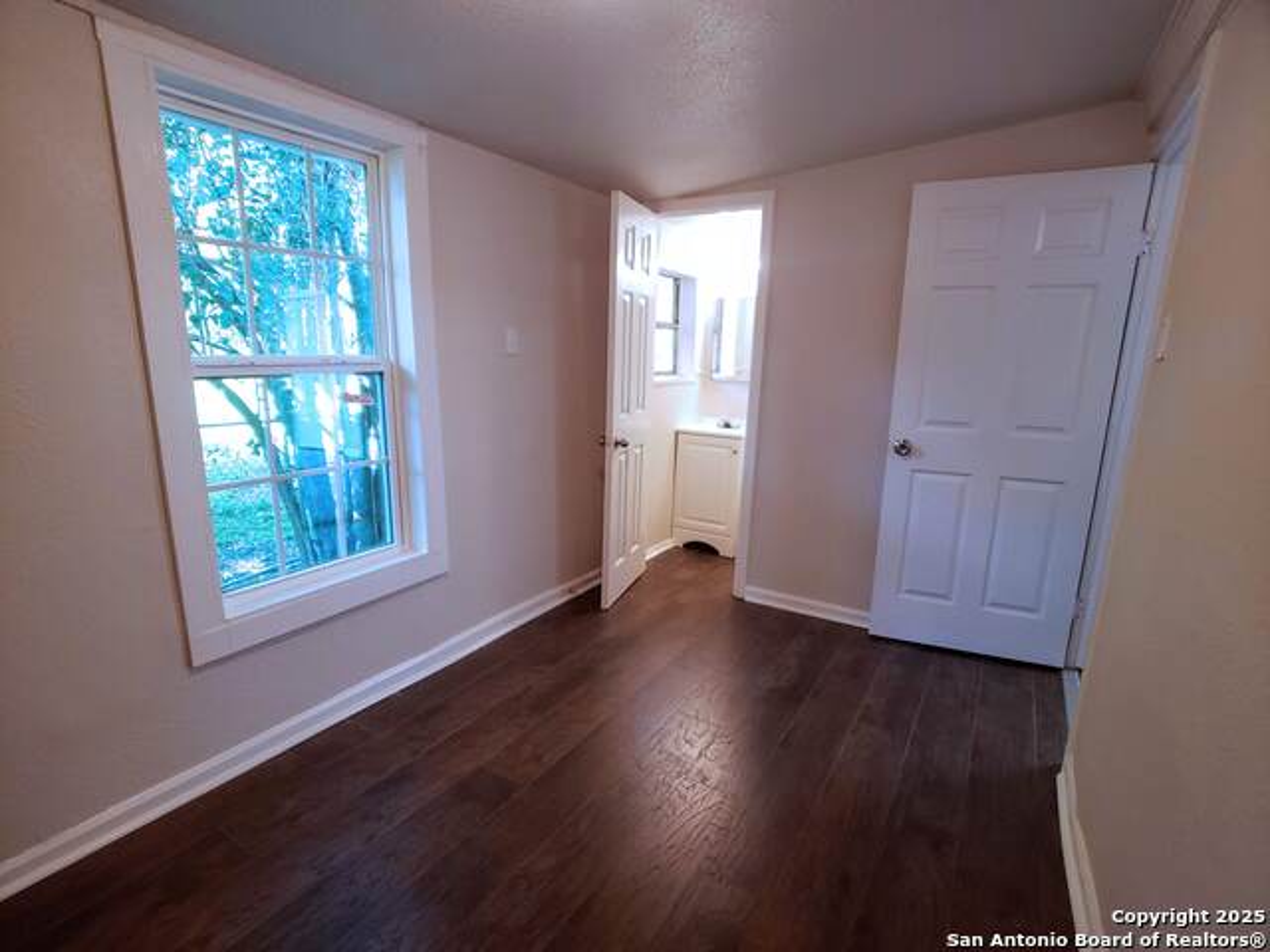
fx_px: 954
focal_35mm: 26
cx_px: 635
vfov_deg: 53.1
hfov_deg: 67.3
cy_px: 476
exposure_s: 1/60
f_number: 1.5
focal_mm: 4.3
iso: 250
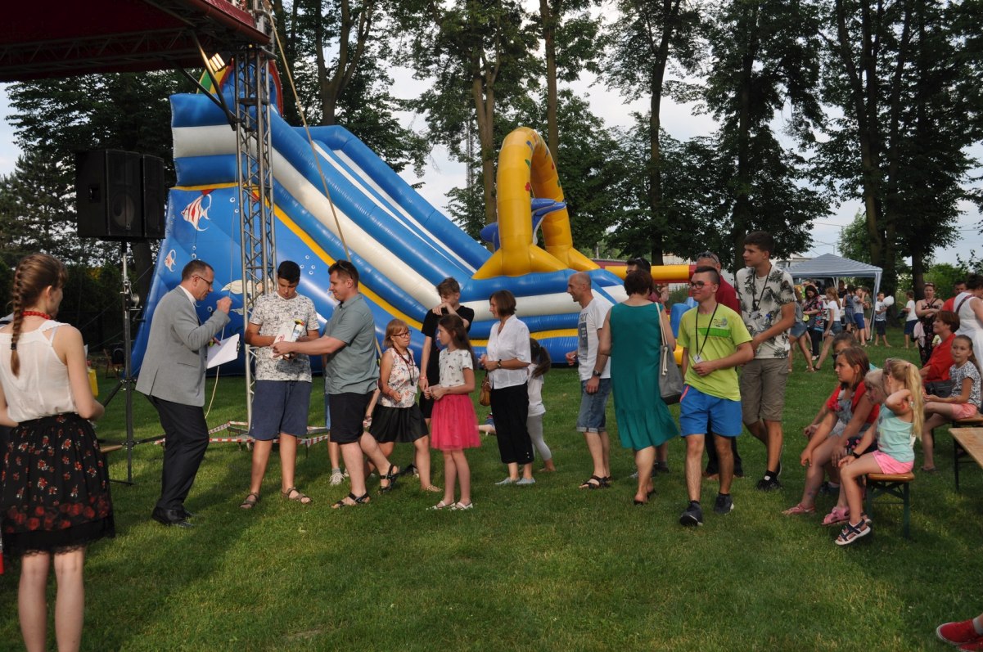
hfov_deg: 45.0
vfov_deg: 30.8
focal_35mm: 44
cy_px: 326
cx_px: 492
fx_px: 1186
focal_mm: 29
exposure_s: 1/200
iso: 200
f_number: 7.1
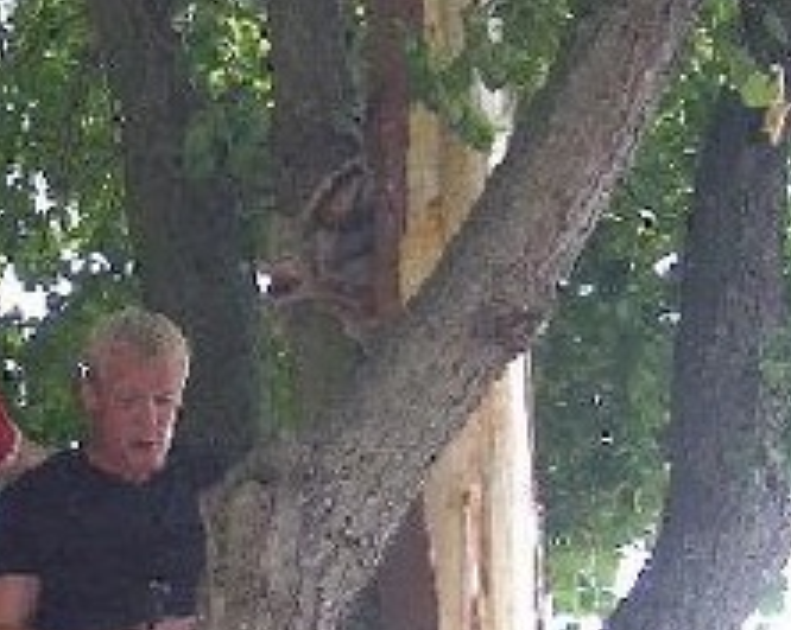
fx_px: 2852
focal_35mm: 122
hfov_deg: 15.5
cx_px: 20
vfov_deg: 12.6
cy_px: 481
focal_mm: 5.8
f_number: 2.6
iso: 50
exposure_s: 1/250
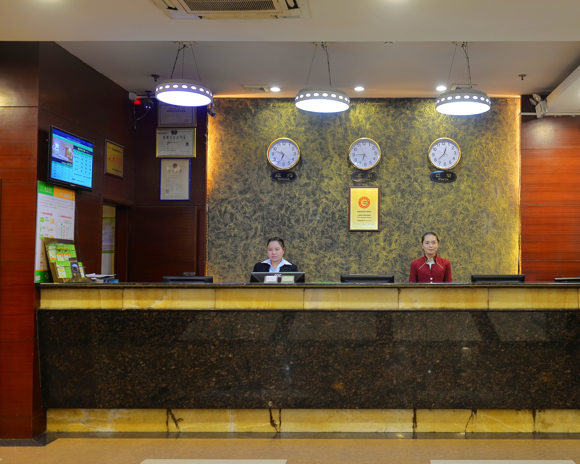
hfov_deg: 48.7
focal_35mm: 37
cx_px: 352
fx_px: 635
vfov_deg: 40.1
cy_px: 232
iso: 320
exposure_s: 1/8
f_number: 5.6
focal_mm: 32
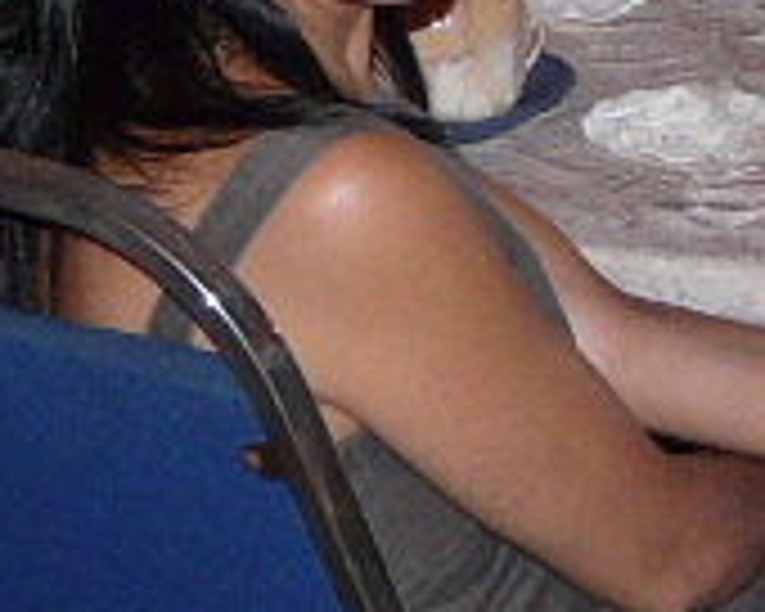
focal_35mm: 176
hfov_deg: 10.3
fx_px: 3985
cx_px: 1393
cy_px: -245
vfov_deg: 8.6
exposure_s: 1/30
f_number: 2.8
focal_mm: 4.6
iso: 100
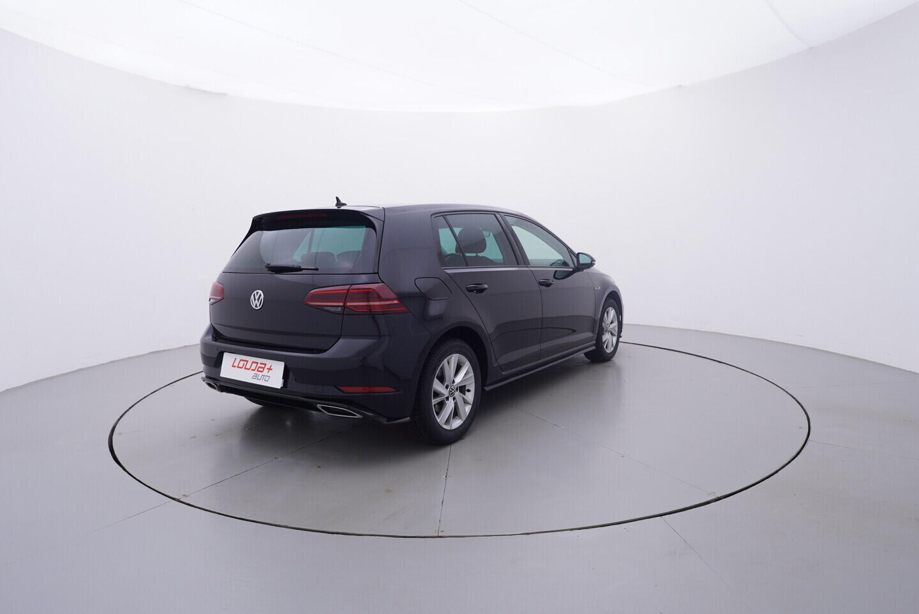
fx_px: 575
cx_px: 460
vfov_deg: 56.2
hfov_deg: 77.3
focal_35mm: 22
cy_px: 307
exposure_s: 1/80
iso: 200
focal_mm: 15
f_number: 5
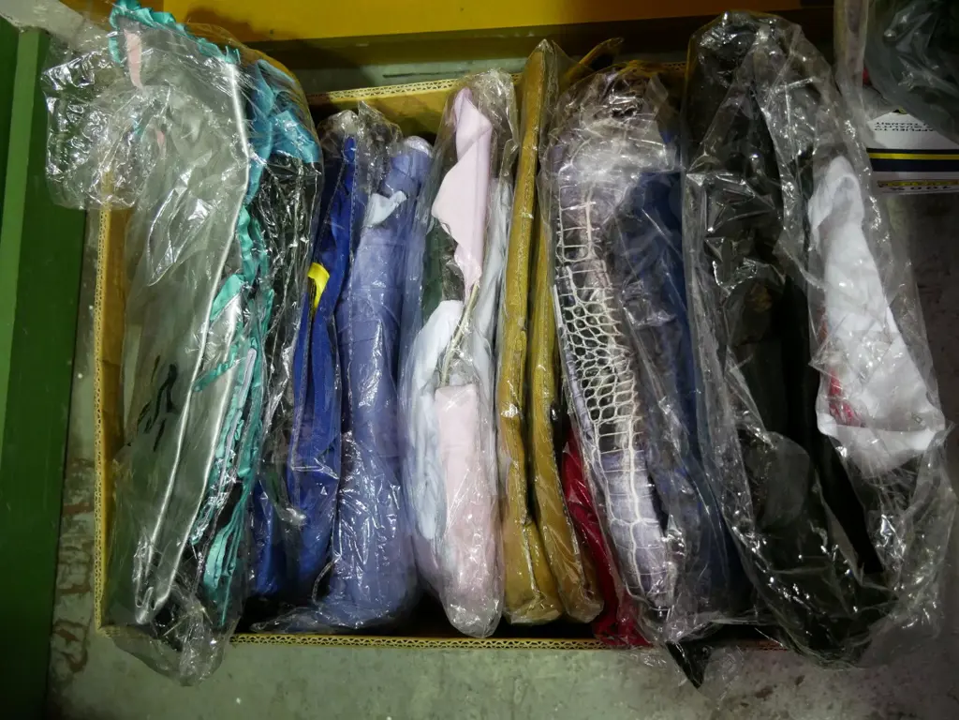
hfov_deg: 42.9
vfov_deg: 32.9
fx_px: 1219
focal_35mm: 44
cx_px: 480
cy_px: 360
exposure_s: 1/50
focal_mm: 22
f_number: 4.2
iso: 3200
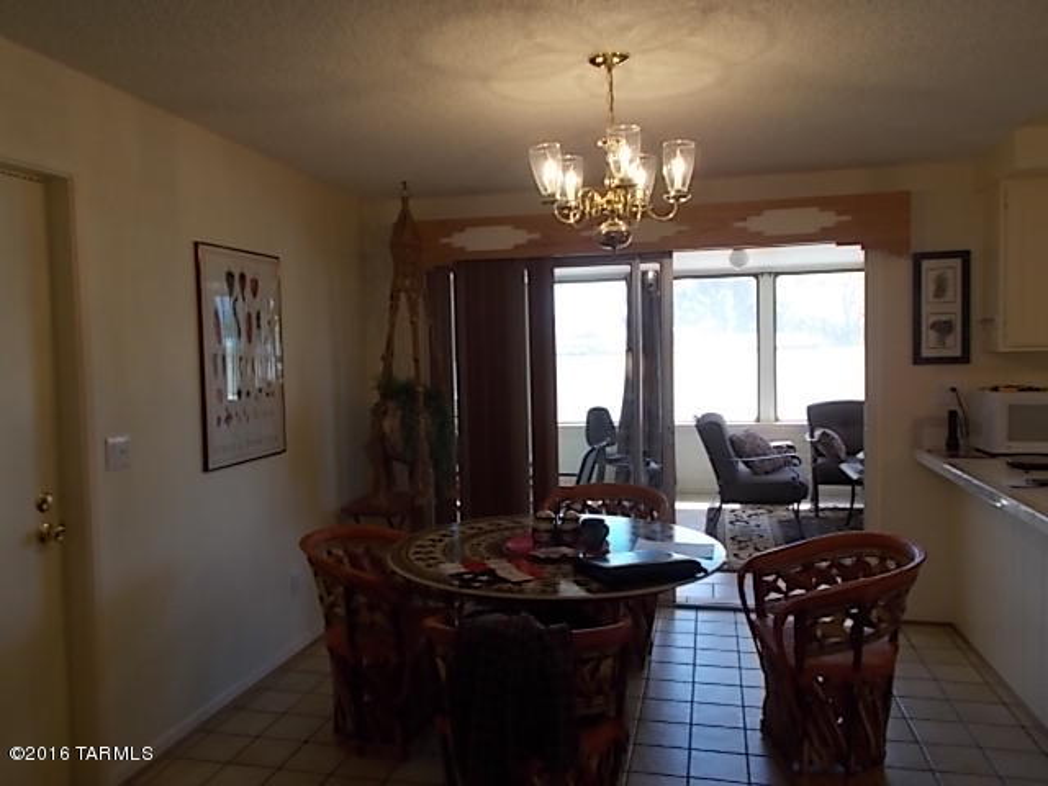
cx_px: 524
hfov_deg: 67.3
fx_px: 787
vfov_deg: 53.1
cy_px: 393
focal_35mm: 26
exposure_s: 1/25
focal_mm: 4.6
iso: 100
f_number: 3.2
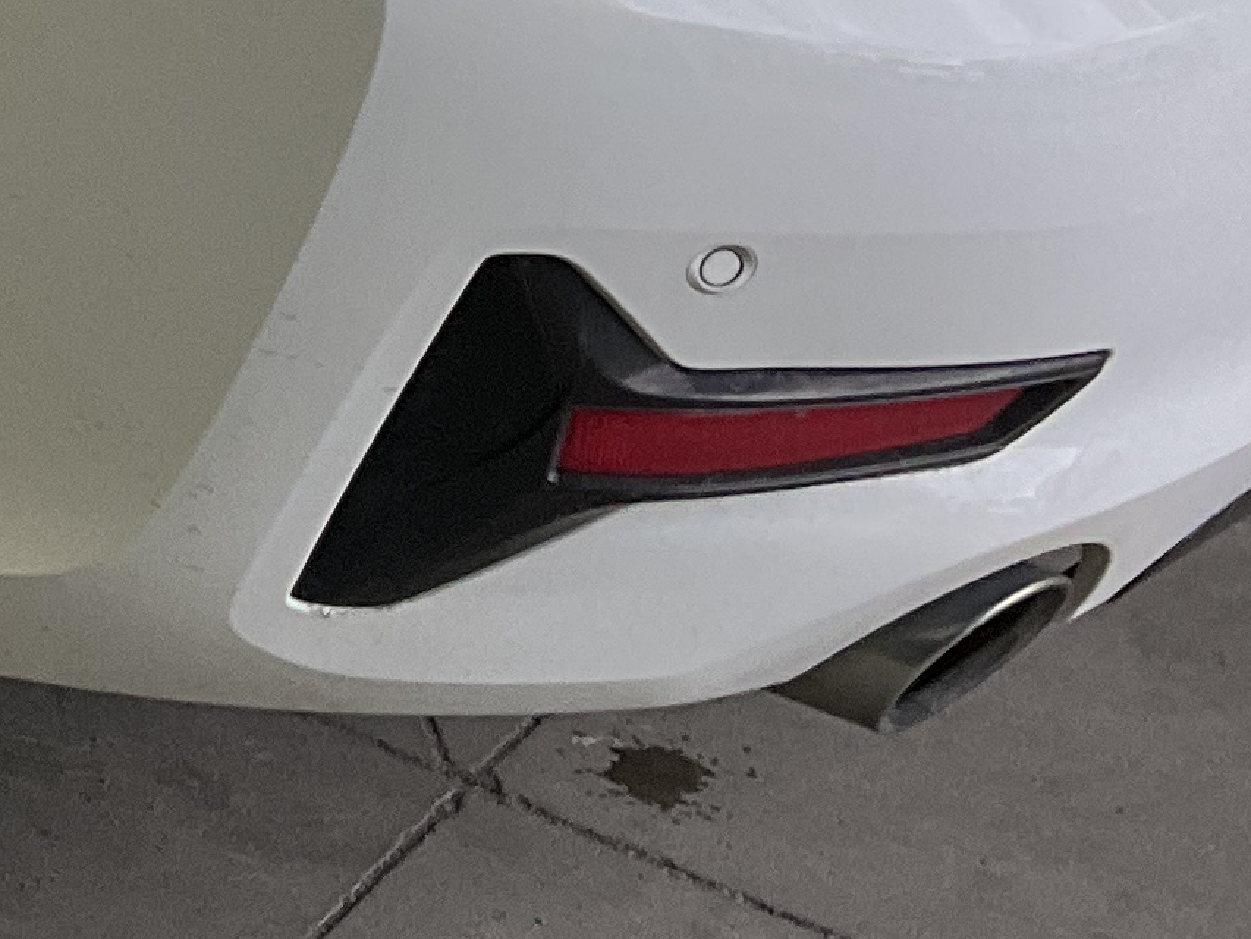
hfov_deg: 13.3
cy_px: -380
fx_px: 4952
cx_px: -793
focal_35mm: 137
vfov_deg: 10.5
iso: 64
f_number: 1.8
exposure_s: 1/120
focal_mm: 3
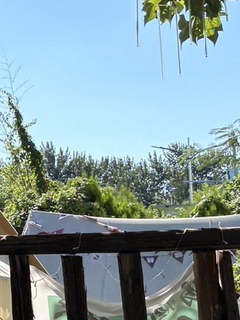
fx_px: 1117
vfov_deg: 16.1
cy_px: 32
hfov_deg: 11.8
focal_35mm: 121
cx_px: -108
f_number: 1.6
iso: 50
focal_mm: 5.96
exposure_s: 1/1458
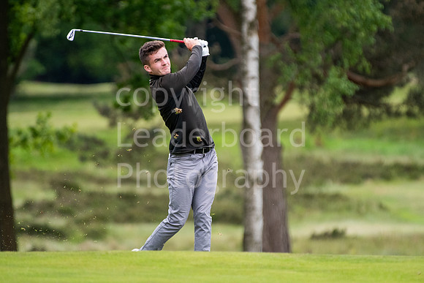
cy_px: 142
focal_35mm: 720
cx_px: 212
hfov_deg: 2.9
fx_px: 8482
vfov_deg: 1.9
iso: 1600
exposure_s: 1/1600
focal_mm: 480
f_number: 5.6
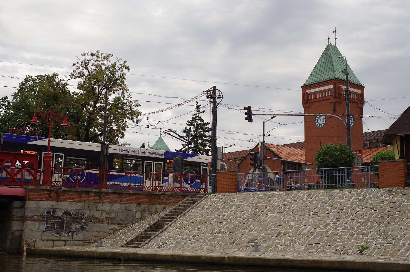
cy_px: 136
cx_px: 205
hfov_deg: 38.3
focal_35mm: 52
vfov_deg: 25.9
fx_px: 591
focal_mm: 35
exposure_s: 1/400
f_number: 5.6
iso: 200
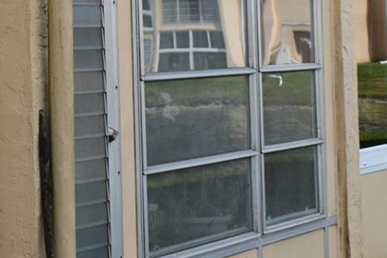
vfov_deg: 8.8
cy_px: 27
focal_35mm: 156
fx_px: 1675
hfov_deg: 12.6
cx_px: -166
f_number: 8
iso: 100
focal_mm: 29
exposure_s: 1/250
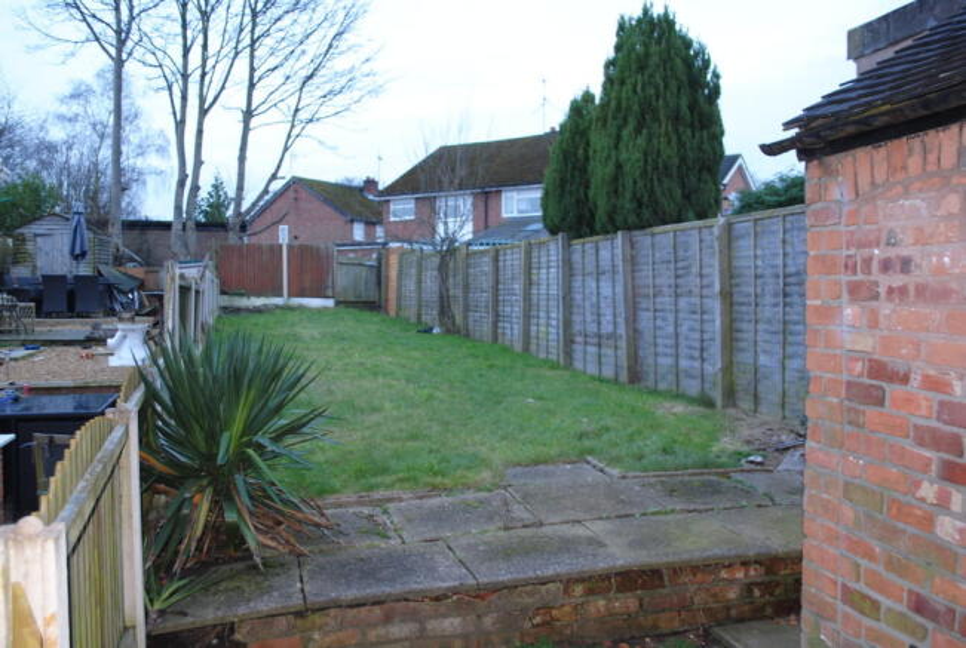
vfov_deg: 40.1
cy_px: 324
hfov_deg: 57.1
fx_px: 887
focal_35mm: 33
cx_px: 483
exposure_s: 1/15
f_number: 3.8
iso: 200
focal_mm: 22
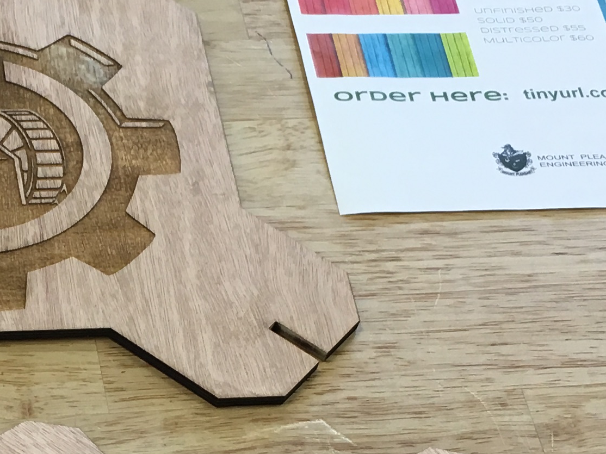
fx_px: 1838
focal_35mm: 105
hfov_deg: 18.3
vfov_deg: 13.7
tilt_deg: -54.2
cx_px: 34
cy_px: 531
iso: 25
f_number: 2.2
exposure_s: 1/40
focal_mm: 4.15
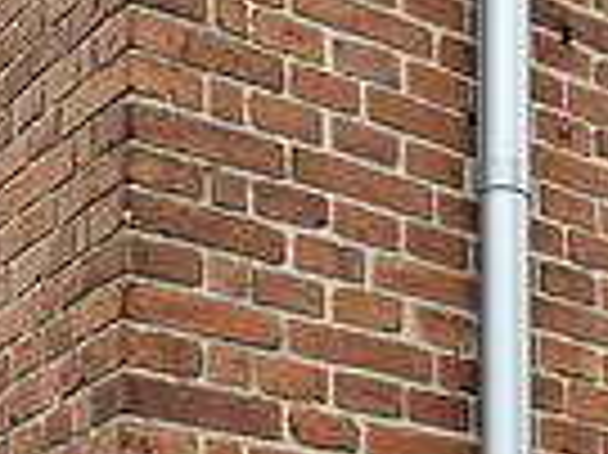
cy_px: 710
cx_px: 932
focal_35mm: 107
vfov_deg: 13.0
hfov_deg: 16.6
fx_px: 1878
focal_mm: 5.59
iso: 80
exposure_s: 1/280
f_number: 1.8
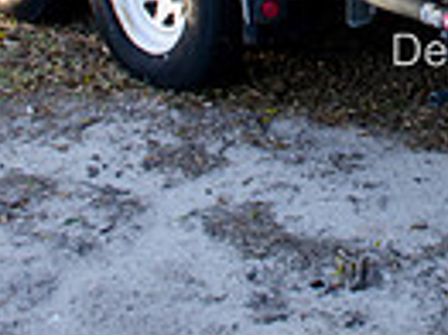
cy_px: -273
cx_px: 479
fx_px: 1487
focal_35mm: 115
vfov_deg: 11.8
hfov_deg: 16.7
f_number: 8
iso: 320
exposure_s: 1/50
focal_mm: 18
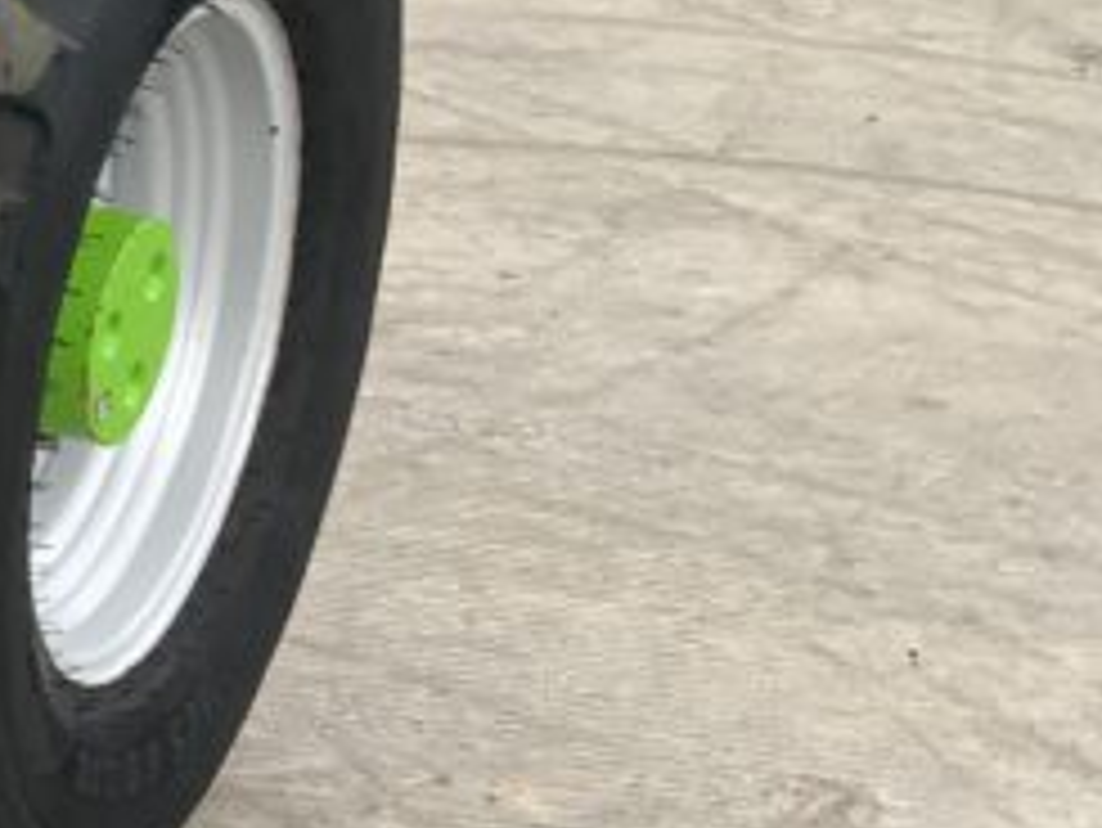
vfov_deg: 12.2
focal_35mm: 121
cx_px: -981
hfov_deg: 14.1
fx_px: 3854
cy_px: 270
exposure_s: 1/351
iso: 16
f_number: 1.8
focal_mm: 3
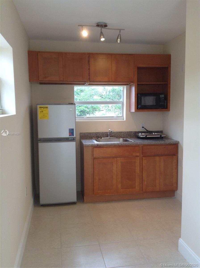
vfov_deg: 55.4
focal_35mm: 33
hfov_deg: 42.8
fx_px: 255
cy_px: 134
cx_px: 100
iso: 40
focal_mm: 3.3
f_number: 2.4
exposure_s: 1/60
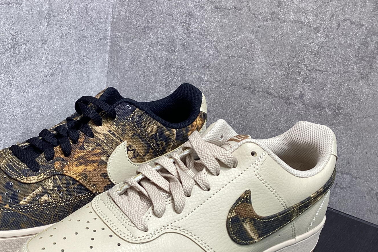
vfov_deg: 28.6
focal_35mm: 47
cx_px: 136
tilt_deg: -24.6
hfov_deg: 41.5
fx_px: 493
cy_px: 148
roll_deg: -6.8
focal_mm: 3.3
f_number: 2.4
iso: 64
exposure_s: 1/50
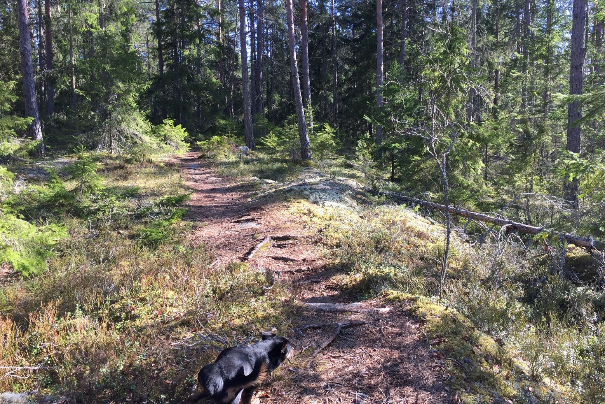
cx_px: 299
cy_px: 195
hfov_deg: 60.3
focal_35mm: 31
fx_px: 521
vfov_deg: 42.3
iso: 32
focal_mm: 4.15
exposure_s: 1/200
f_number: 2.2
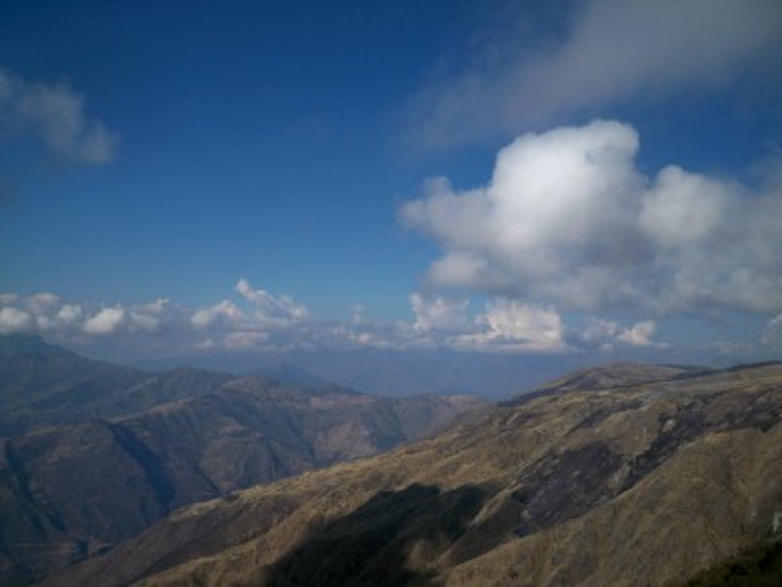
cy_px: 294
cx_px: 391
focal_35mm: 35
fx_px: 791
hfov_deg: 52.6
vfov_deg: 40.7
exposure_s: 1/1000
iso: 64
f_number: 4.7
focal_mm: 6.3
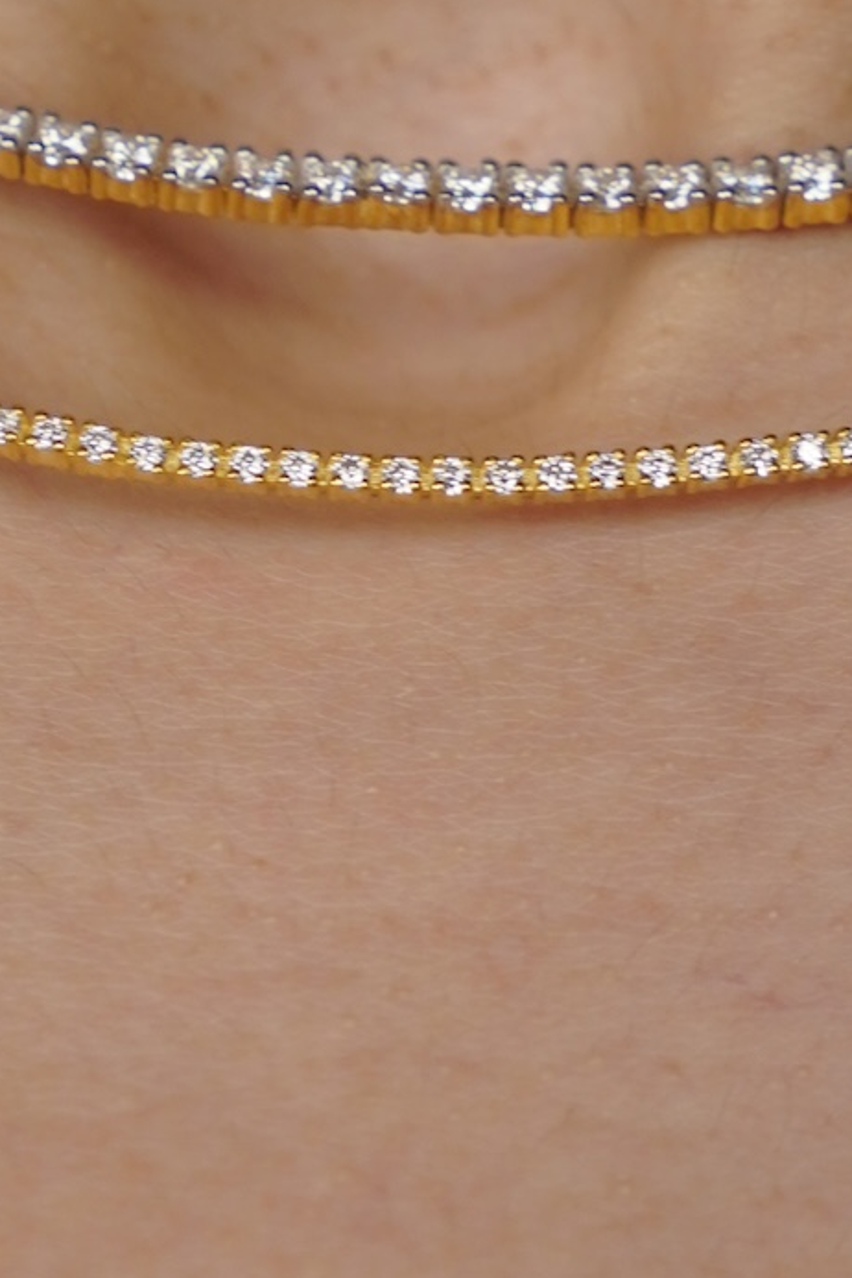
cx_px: 322
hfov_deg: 3.5
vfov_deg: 5.3
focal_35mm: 388
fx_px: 13773
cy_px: 164
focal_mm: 70
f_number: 4.5
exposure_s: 1/100
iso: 250
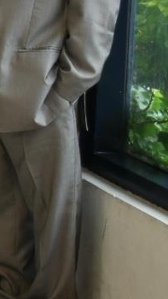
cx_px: -500
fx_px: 1306
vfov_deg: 12.9
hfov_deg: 6.1
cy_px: 23
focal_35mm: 165
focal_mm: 23
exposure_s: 1/100
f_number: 3.8
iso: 500
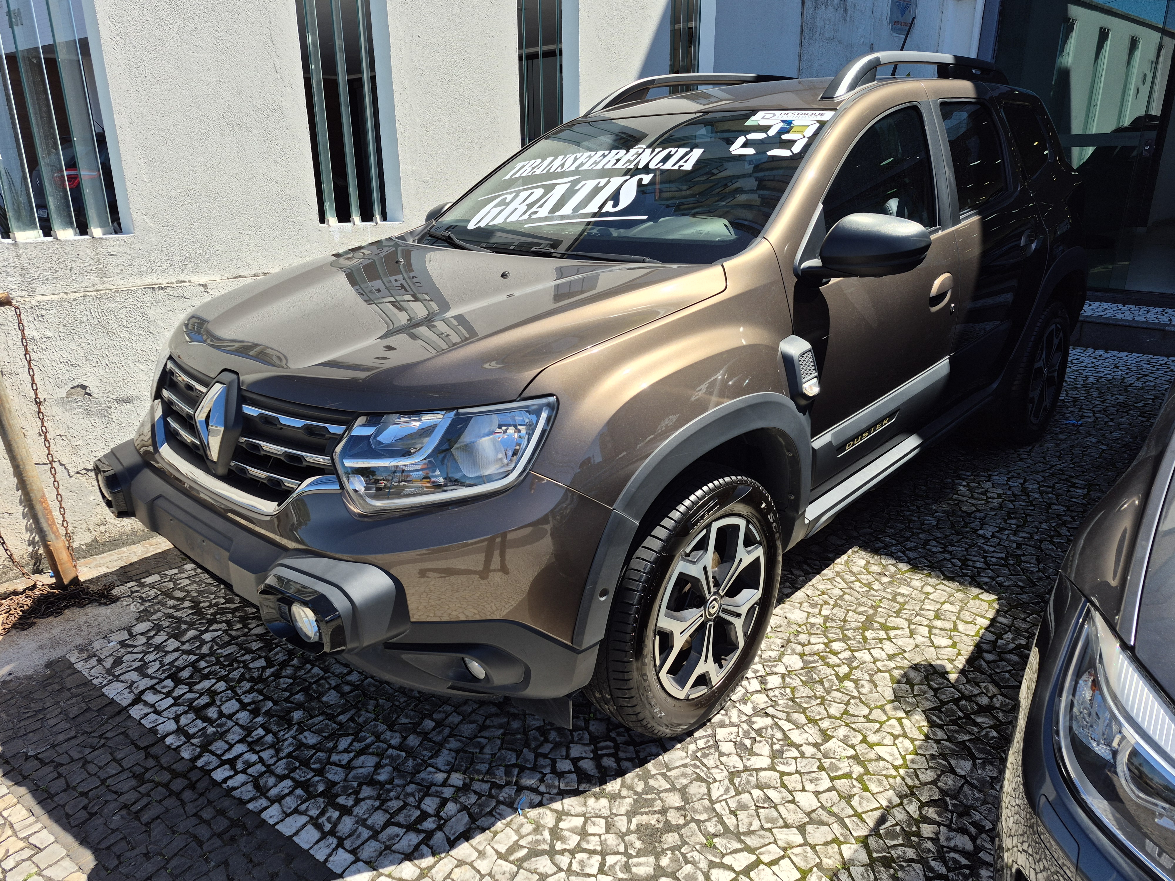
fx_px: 781
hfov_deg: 73.9
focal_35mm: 23
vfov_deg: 58.9
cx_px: 588
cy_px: 440
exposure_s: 1/1172
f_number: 1.8
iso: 25
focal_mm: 5.4
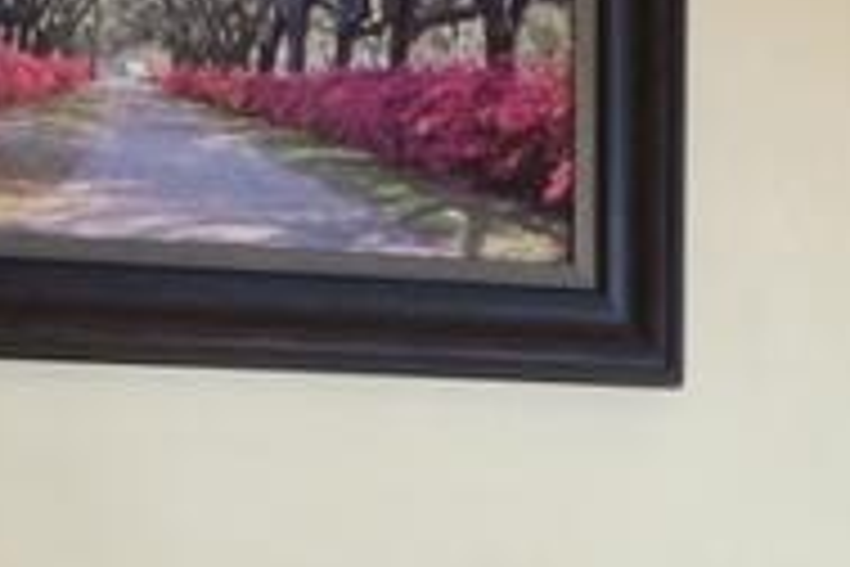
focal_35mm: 183
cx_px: 1241
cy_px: 1404
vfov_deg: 7.0
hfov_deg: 10.9
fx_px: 4320
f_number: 3.5
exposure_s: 1/40
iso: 800
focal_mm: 16
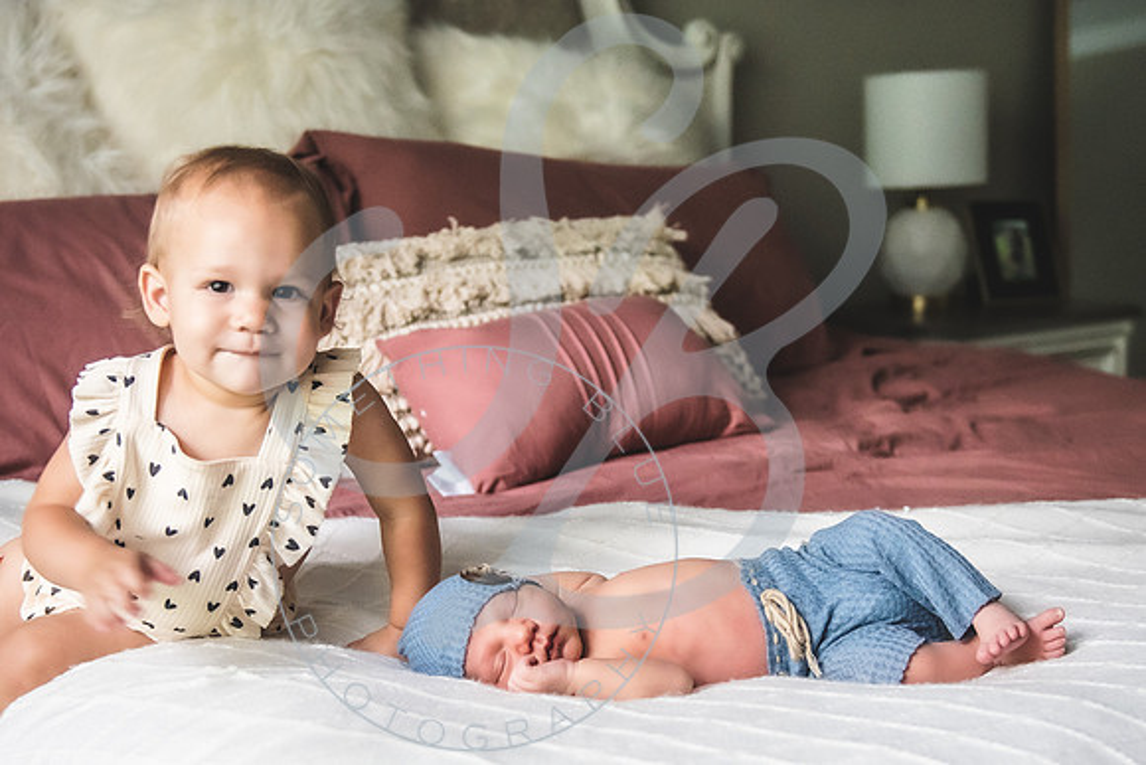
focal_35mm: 56
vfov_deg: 24.0
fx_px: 1789
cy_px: 506
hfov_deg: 35.5
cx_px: 563
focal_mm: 35
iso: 1600
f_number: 2.8
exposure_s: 1/125
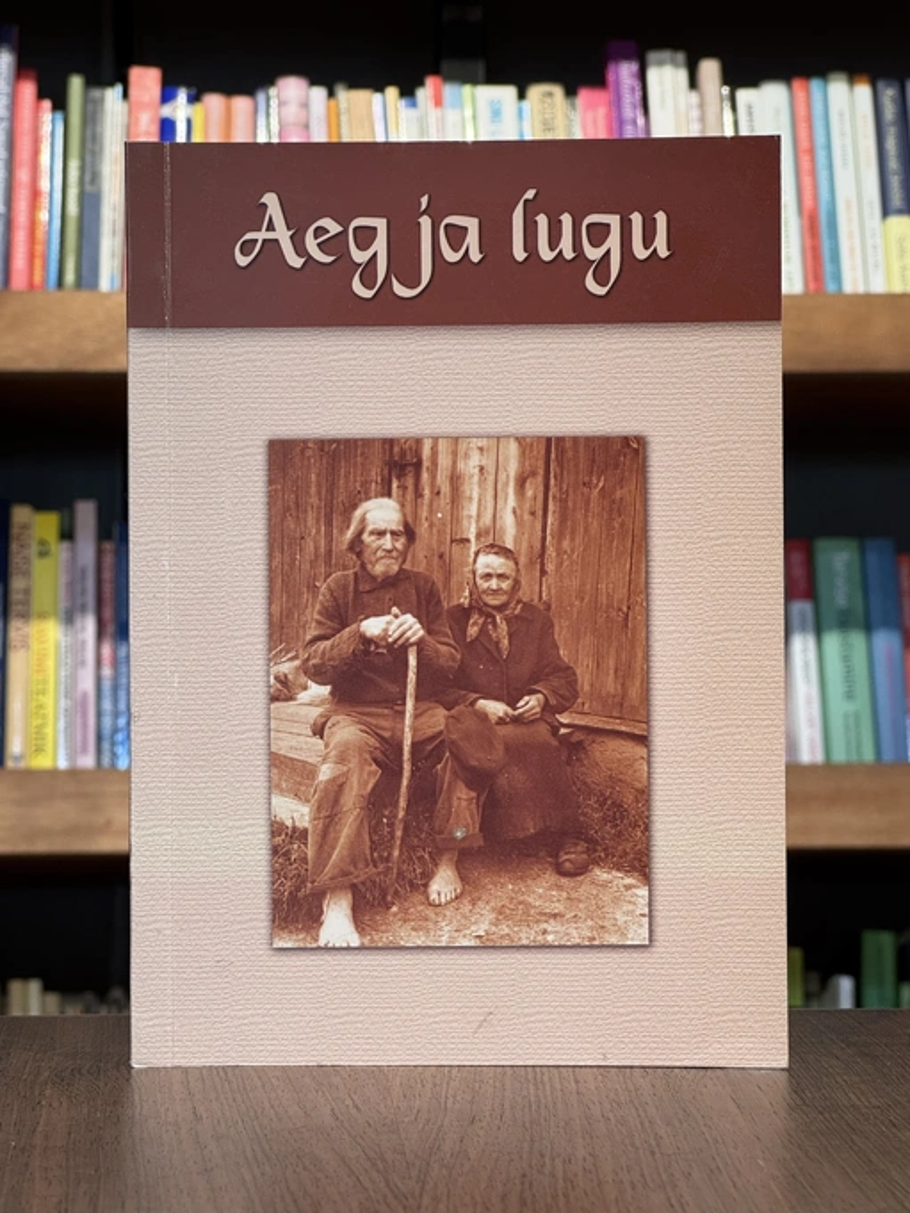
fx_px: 2698
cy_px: 606
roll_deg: -0.2
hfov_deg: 19.1
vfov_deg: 25.3
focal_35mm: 77
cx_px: 455
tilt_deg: +1.0
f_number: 2.8
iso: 160
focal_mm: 9
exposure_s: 1/99
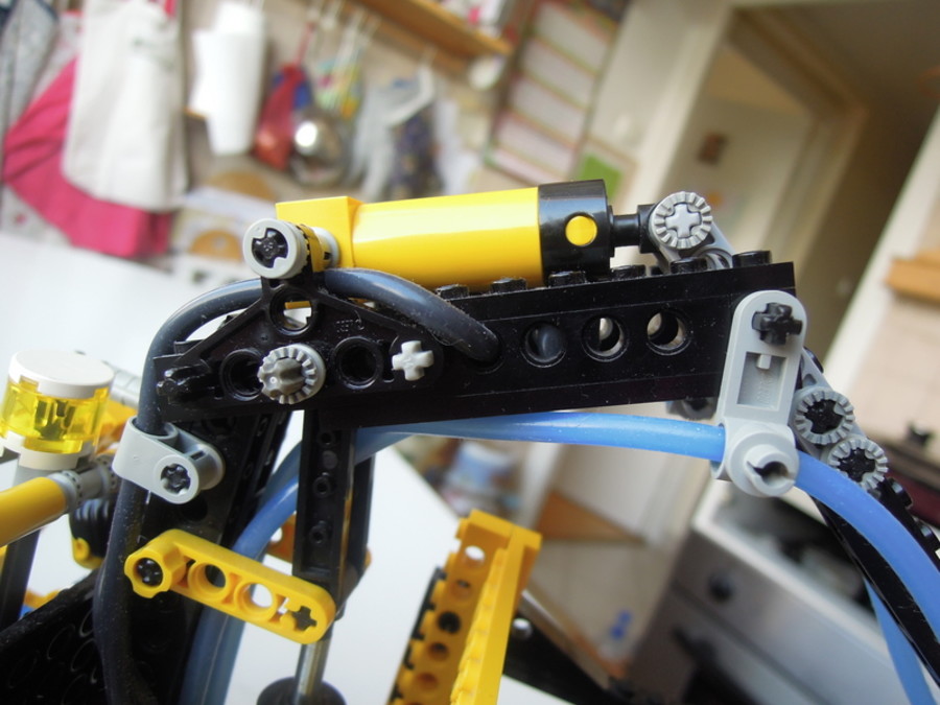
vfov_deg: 56.8
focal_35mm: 24
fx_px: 652
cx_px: 470
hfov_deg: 71.6
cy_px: 352
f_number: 2.2
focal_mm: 4.3
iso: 160
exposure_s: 1/160
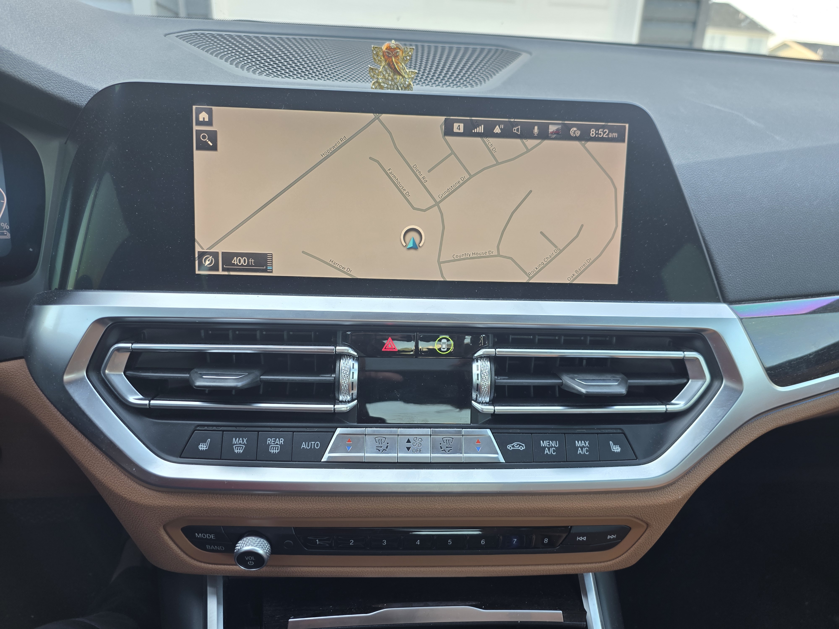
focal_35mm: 23
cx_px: 420
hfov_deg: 73.9
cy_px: 314
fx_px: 557
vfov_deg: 58.9
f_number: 1.7
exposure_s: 1/51
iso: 50
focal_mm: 6.3
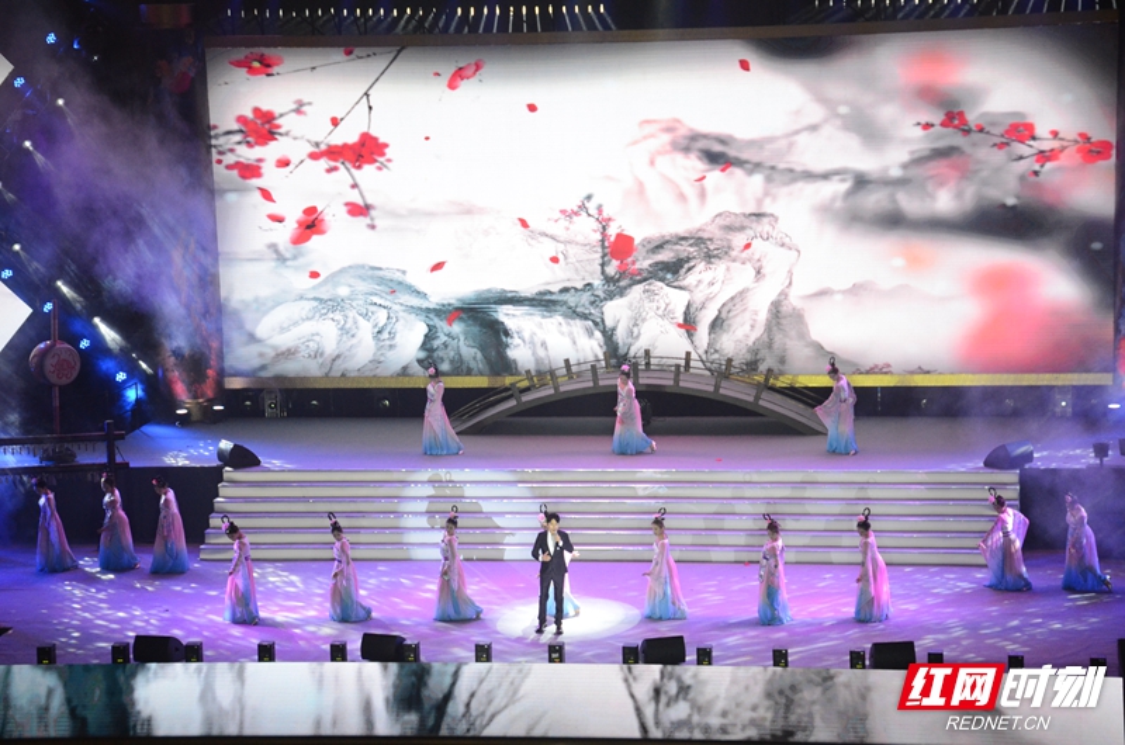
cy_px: 372
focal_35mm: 99
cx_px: 562
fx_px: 3088
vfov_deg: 13.8
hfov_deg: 20.7
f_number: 5
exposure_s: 1/200
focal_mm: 66
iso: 2000
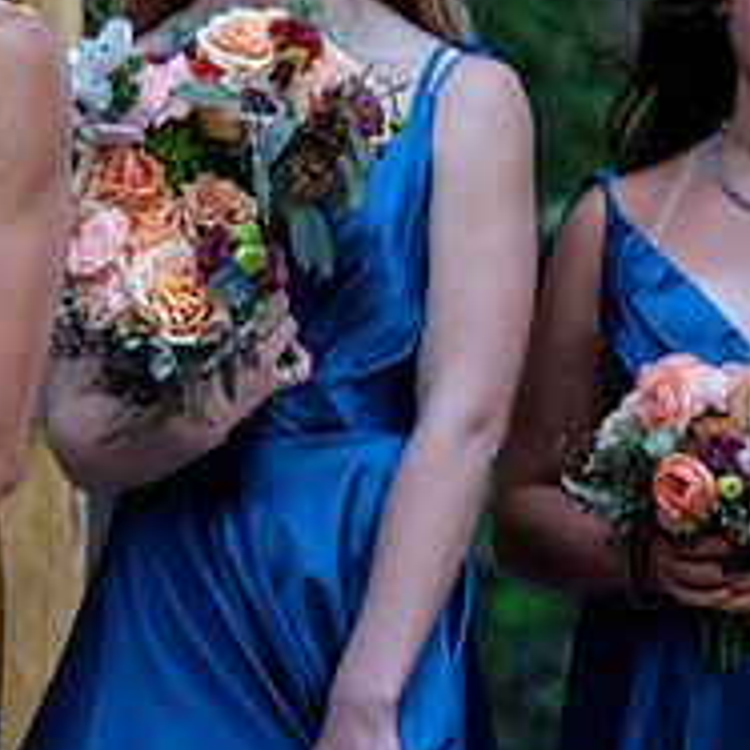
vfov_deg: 4.3
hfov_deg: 4.3
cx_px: -361
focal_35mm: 404
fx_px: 9903
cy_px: 231
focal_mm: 102.2
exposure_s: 1/280
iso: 1000
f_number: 2.8
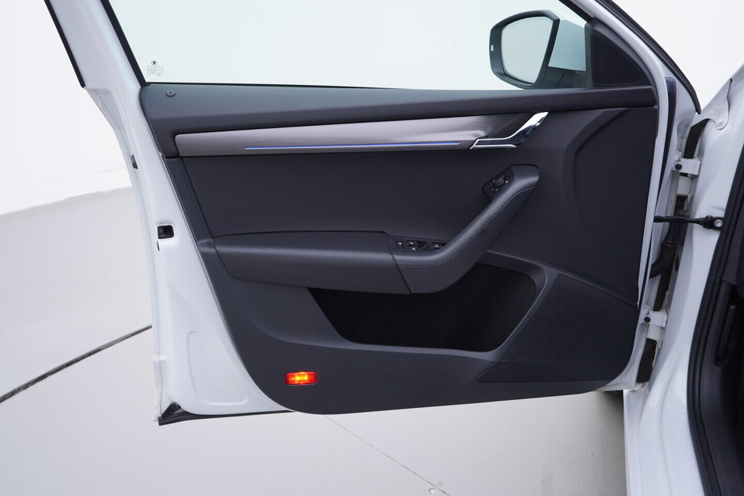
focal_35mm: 36
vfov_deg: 36.9
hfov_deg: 53.1
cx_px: 372
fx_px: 744
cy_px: 248
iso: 125
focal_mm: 24
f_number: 3.2
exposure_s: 1/50
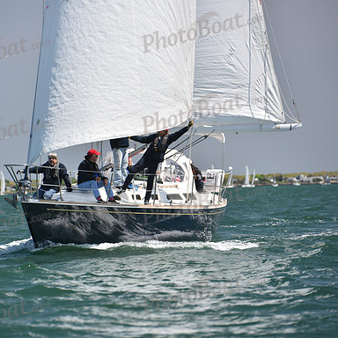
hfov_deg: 6.8
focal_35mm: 257
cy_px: 169
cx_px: 97
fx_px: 2839
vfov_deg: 6.8
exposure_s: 1/800
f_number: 5
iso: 320
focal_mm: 200
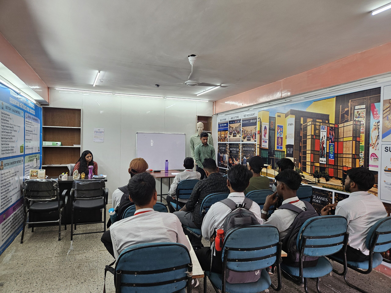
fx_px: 260
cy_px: 146
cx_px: 196
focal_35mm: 23
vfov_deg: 58.9
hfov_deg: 73.9
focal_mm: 5.4
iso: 100
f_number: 1.8
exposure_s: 1/100
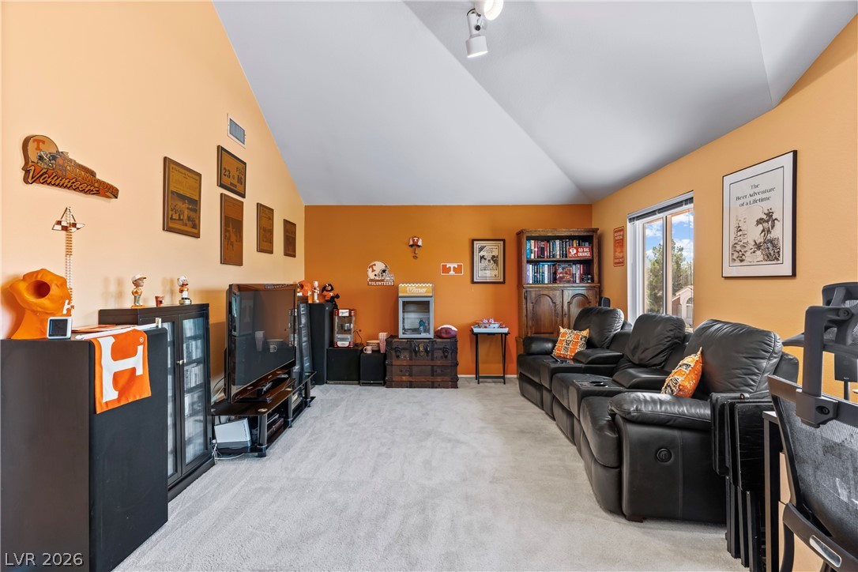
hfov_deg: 90.0
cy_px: 286
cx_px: 429
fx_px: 429
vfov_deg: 67.4
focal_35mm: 18
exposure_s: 1.6
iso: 400
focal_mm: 18
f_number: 8
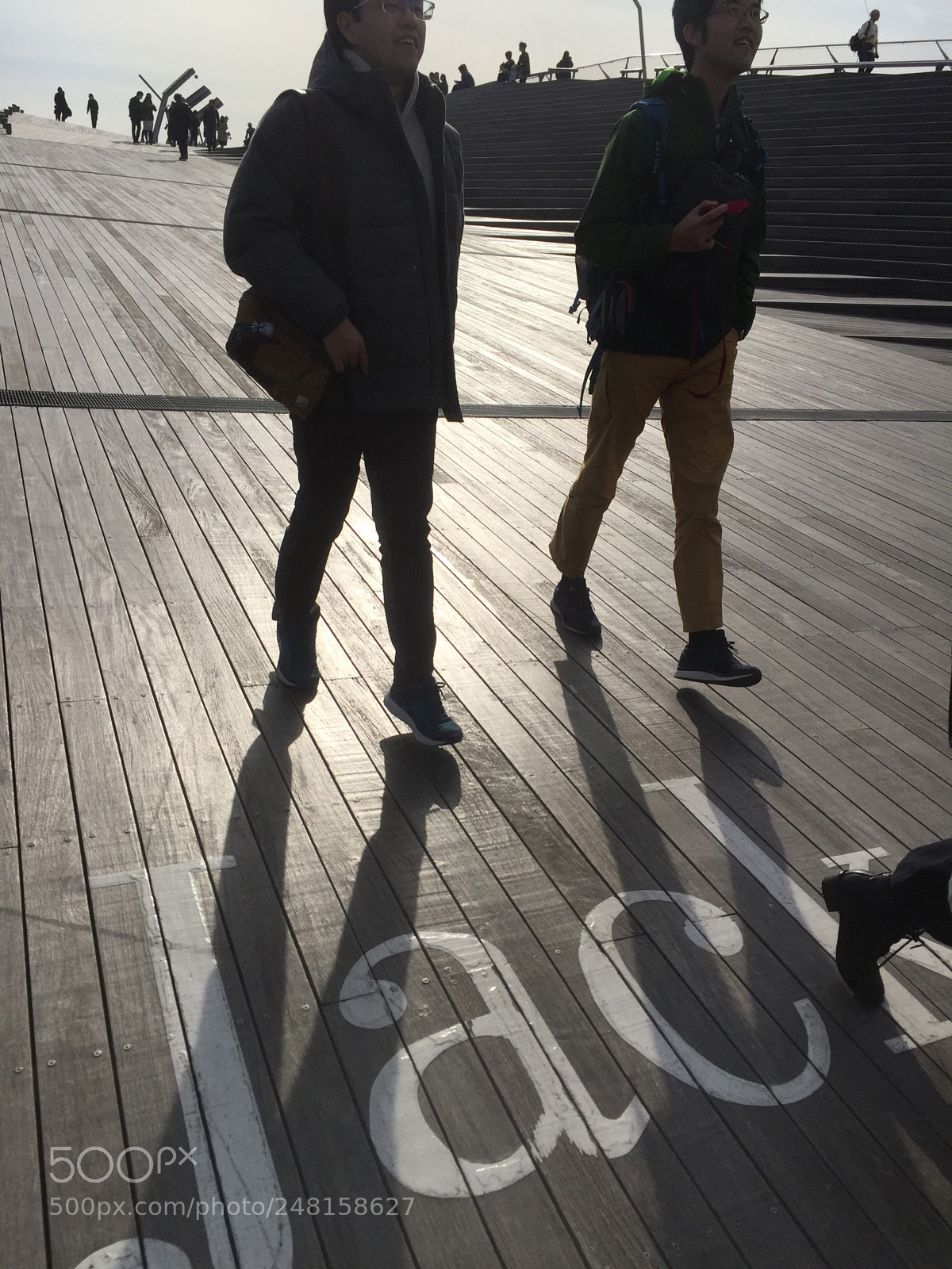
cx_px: 476
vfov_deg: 61.7
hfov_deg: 48.2
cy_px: 634
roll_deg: -6.6
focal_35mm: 29
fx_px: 1063
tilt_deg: -16.1
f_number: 2.2
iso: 32
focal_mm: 4.15
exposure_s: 1/6623
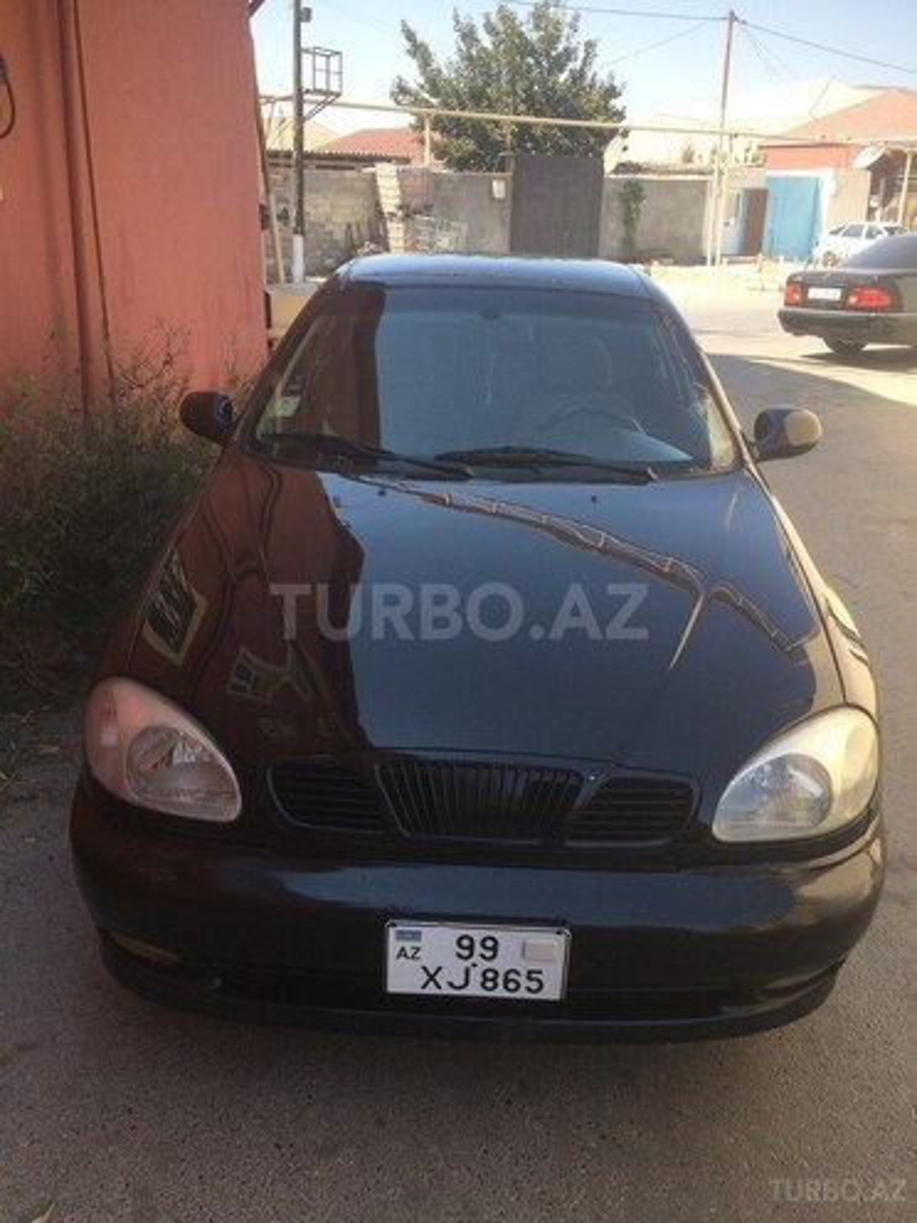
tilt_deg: -20.5
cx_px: 458
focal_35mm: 29
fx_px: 1024
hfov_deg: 48.2
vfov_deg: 61.7
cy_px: 612
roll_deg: +0.7
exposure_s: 1/526
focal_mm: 4.15
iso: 32
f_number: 2.2
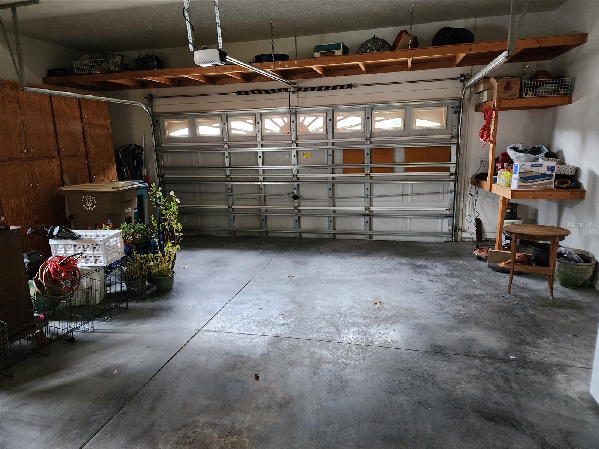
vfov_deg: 58.9
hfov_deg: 73.9
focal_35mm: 23
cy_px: 224
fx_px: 398
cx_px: 300
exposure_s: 1/40
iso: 640
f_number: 1.8
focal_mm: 6.4
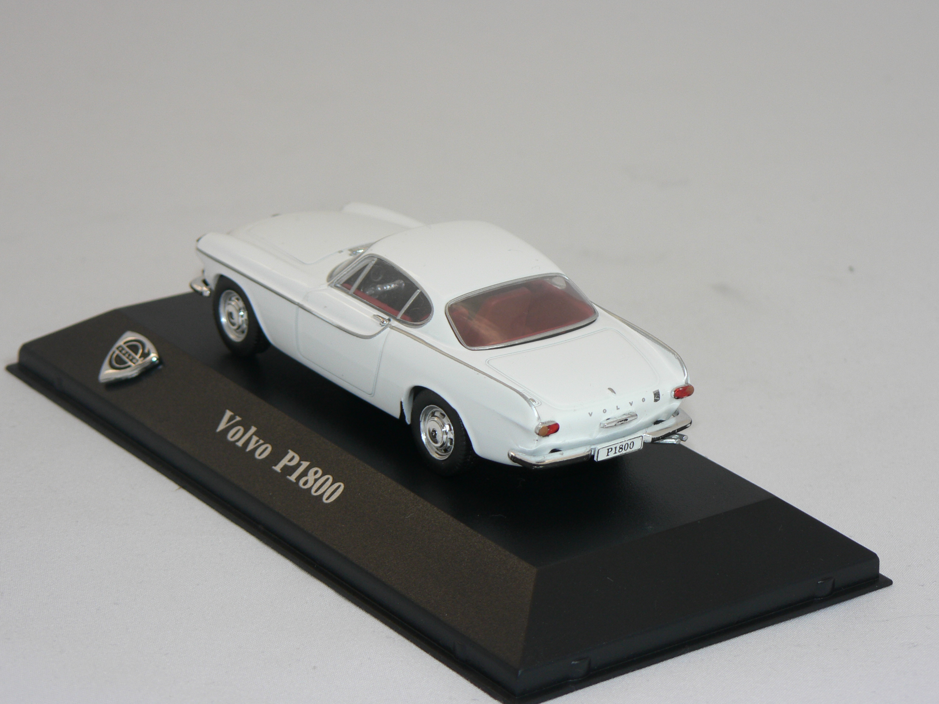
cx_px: 470
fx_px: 3228
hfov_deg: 16.6
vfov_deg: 12.5
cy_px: 352
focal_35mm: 119
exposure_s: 1/60
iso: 80
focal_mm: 19.9
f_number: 3.2
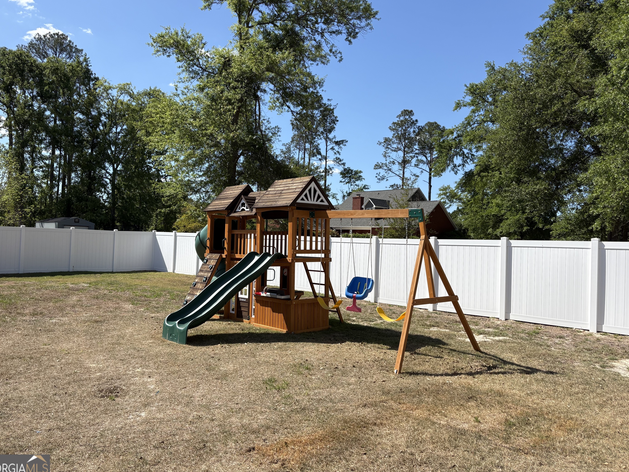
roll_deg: -2.4
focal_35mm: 27
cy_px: 234
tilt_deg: +1.4
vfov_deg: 51.4
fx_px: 491
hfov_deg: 65.3
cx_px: 303
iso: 50
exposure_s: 1/3125
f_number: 1.6
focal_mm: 5.96
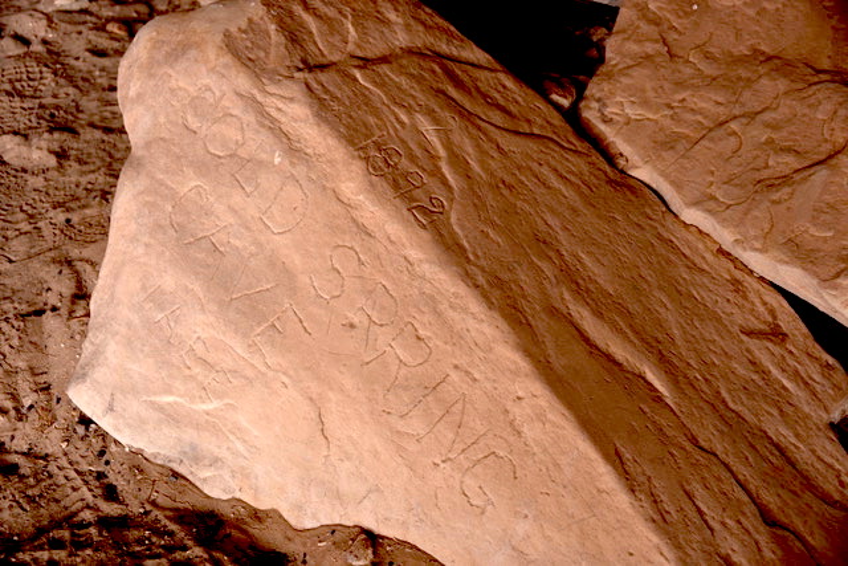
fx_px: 1131
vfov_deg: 28.1
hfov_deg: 41.1
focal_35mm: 48
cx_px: 424
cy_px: 283
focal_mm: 48
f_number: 5
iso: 100
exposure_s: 1/100
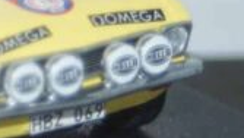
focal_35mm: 452
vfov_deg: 2.7
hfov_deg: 4.7
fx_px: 2925
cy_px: -3
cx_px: -129
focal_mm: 80
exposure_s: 1/160
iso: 400
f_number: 5.6
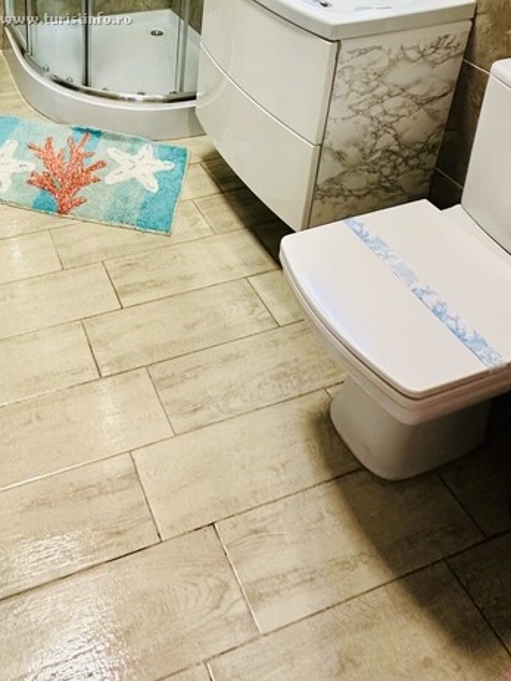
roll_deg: +1.0
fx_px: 610
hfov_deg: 42.2
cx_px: 62
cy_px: -27
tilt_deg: -20.0
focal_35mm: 31
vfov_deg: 46.7
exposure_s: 1/50
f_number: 2.2
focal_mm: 2.22
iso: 200
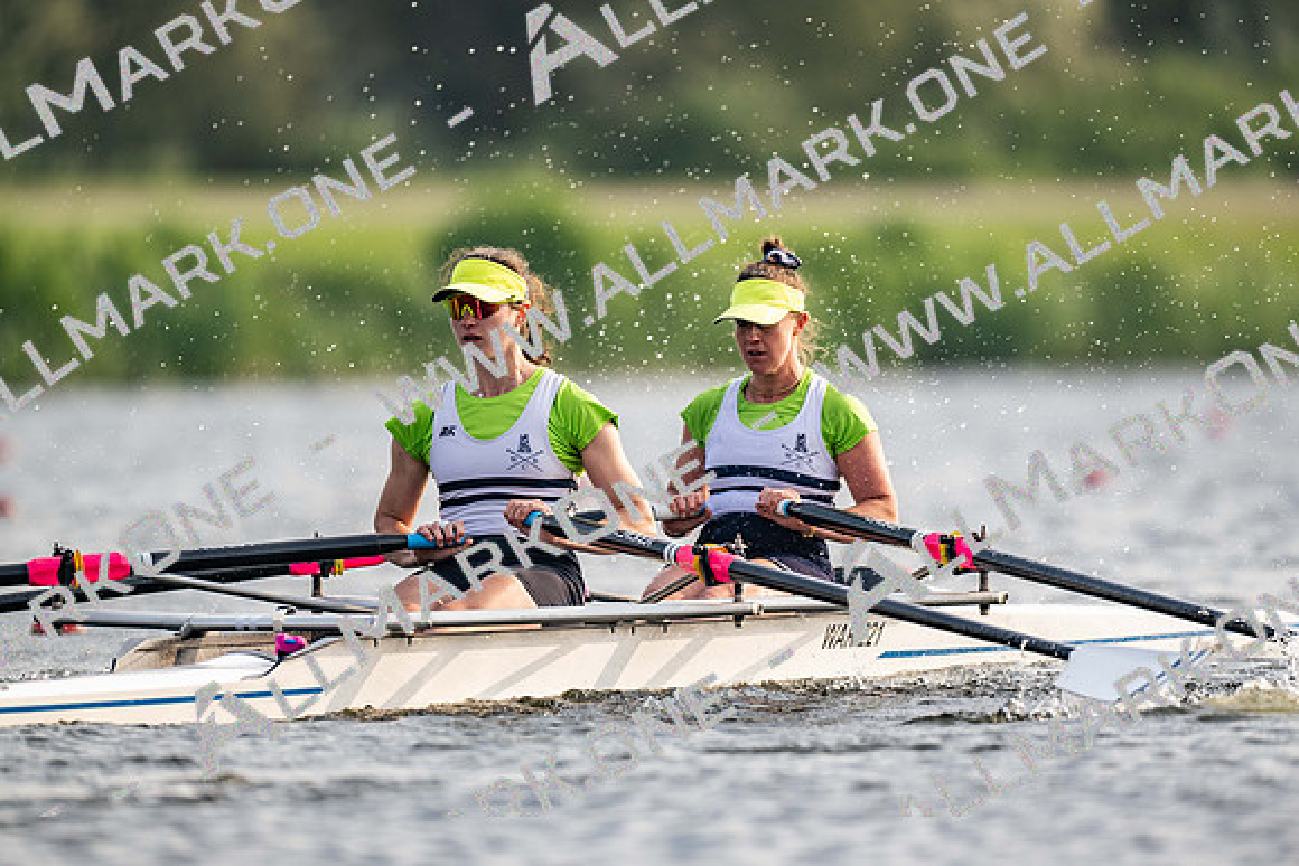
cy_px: 433
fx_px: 21654
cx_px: 650
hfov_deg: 3.4
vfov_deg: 2.3
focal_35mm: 600
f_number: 4
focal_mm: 600
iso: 320
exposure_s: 1/2500
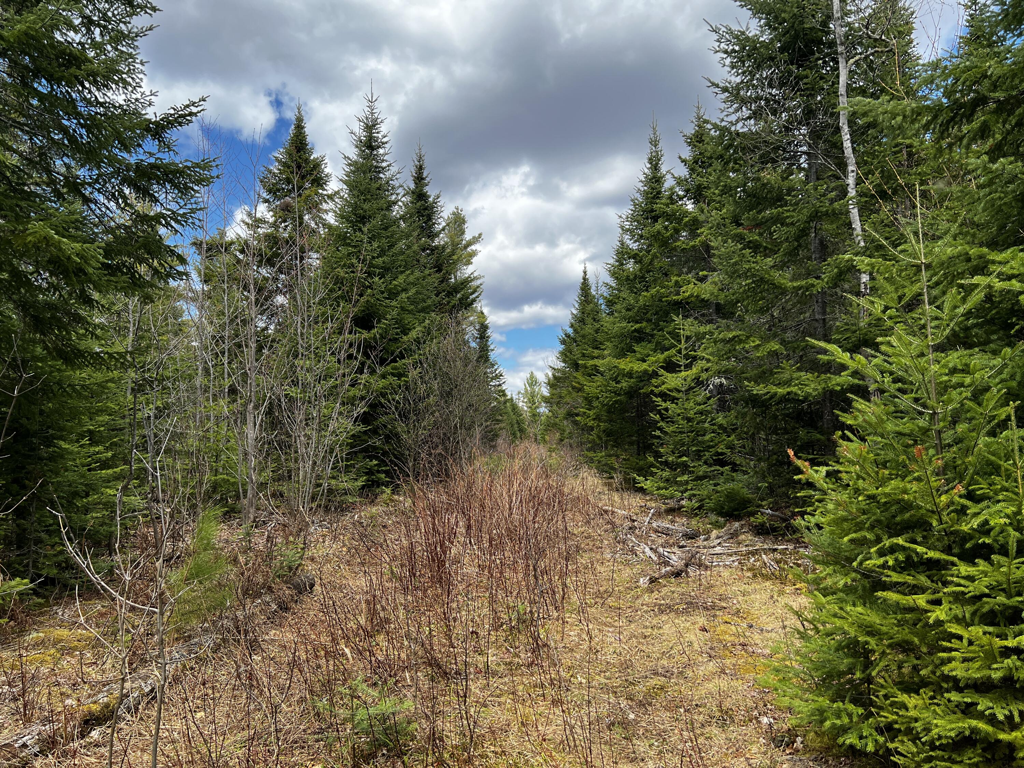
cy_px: 384
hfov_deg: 67.3
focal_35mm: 26
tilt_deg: +6.2
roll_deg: +0.9
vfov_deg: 53.1
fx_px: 769
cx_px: 512
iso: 50
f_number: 1.5
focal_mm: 5.7
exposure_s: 1/1645
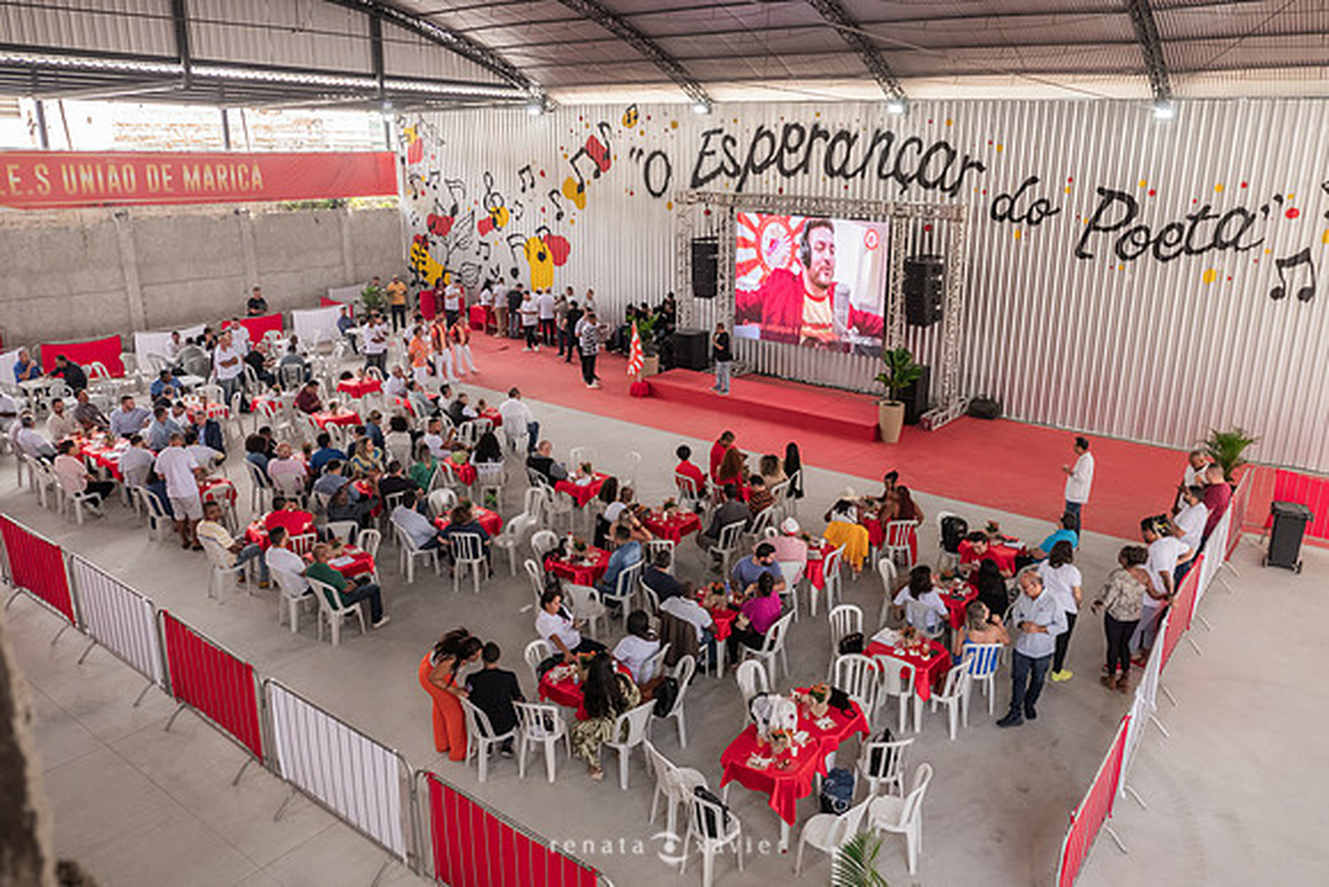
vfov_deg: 50.5
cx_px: 705
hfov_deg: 70.4
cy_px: 416
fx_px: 940
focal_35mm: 25
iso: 800
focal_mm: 16
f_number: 2.8
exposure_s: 1/250
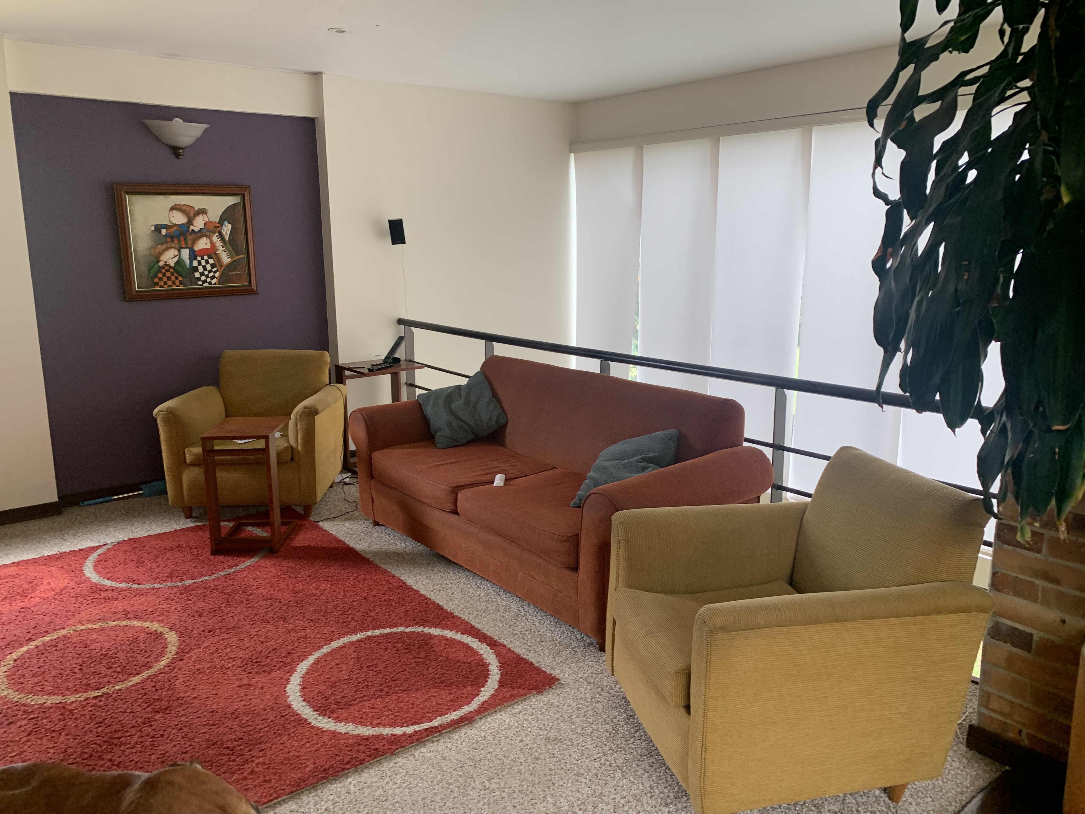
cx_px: 542
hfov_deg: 67.3
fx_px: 815
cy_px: 407
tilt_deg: -11.1
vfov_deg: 53.1
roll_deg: -1.2
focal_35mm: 26
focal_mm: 4.25
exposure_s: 1/114
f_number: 1.8
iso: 100
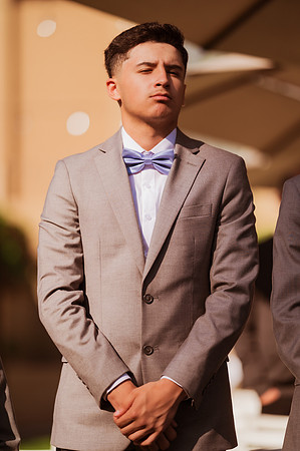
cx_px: 150
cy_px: 226
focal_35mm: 135
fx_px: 1691
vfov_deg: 15.2
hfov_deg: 10.1
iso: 125
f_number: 1.8
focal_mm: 135
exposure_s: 1/4000
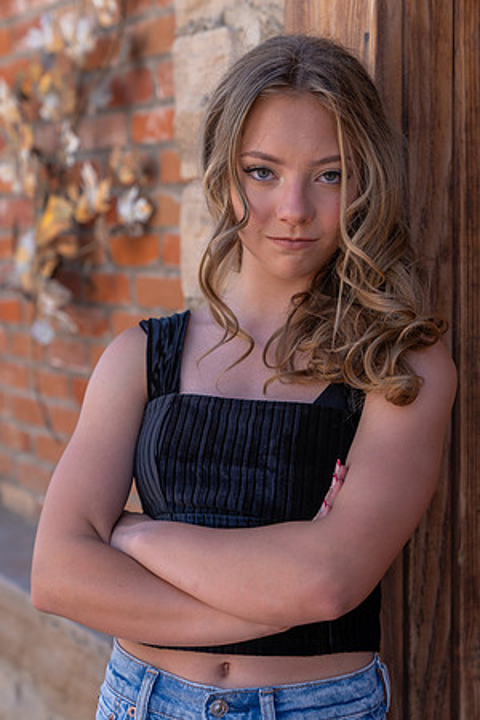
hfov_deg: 20.3
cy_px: 360
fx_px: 1340
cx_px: 240
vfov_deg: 30.1
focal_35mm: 67
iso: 100
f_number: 4
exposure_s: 1/200
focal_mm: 67
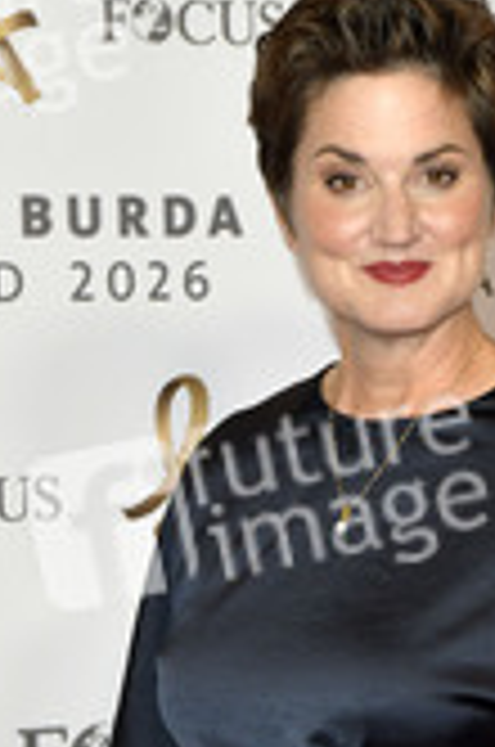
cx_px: 387
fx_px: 3003
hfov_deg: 9.4
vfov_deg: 14.0
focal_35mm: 145
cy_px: 729
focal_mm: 60
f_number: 6.3
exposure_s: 1/200
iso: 640
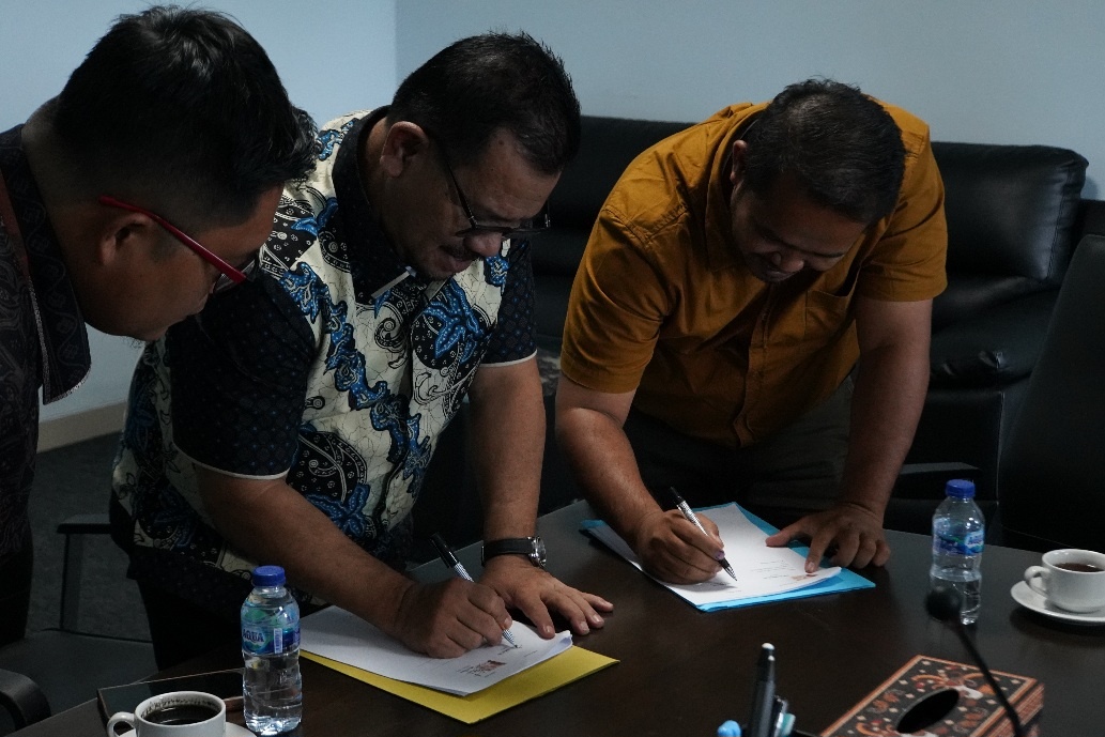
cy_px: 368
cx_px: 552
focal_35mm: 58
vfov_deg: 23.4
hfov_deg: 34.5
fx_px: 1780
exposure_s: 1/161
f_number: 5
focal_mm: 39
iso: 4000
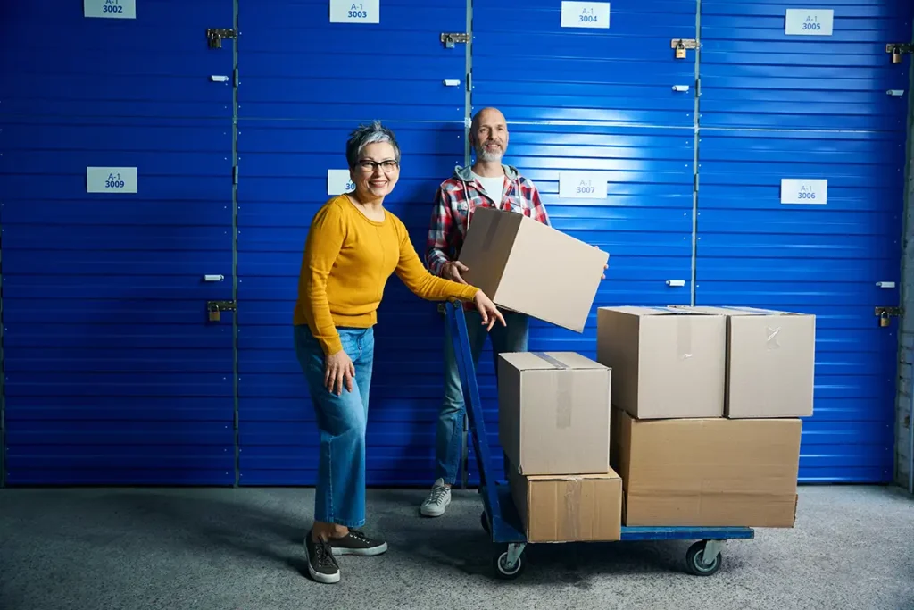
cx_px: 457
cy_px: 305
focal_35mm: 32
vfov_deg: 40.9
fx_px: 818
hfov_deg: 58.4
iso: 1250
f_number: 2.8
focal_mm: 32.2
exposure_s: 1/250
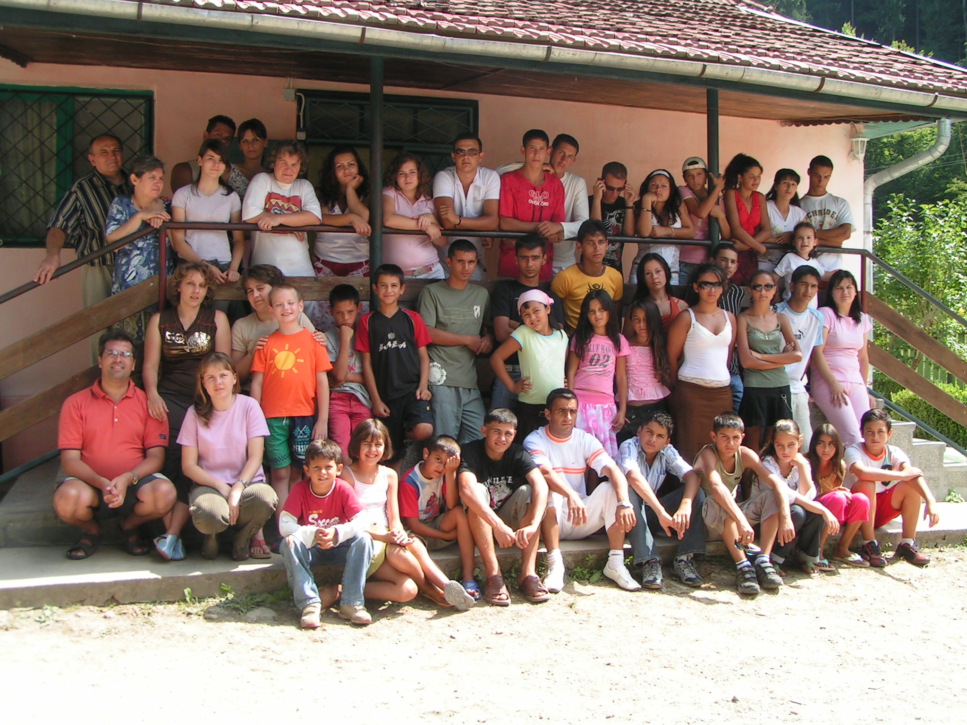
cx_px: 484
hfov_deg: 49.0
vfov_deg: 37.7
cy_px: 362
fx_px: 1062
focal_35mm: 38
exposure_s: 1/100
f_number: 5.6
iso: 50
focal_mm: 5.8
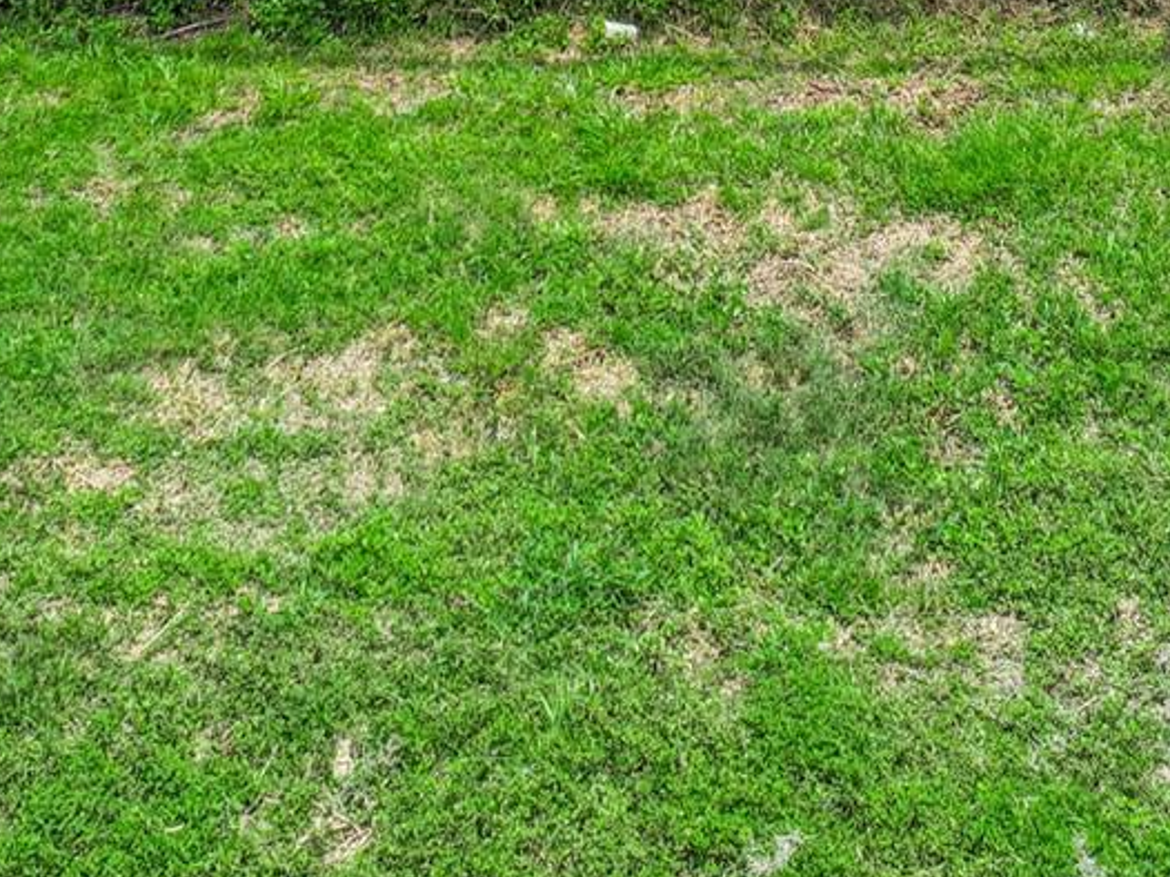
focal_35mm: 73
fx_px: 2466
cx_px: 498
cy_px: -403
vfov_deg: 18.1
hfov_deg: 26.7
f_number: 2.8
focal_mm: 12.3
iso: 140
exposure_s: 1/3000
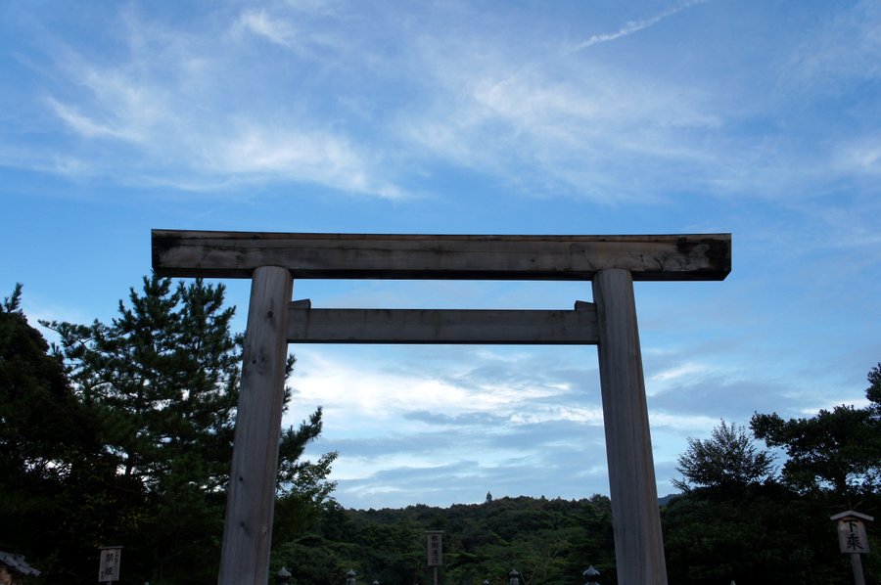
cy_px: 292
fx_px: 843
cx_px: 440
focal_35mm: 34
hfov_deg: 55.2
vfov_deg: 38.3
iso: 200
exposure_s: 1/320
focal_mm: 23
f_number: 5.6
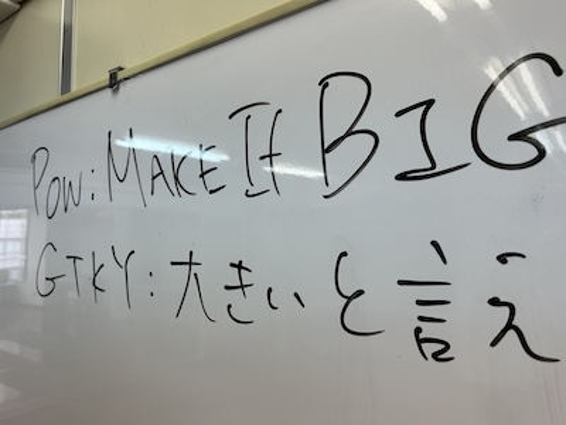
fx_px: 425
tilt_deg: +4.1
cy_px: 212
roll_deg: +0.4
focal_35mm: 26
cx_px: 283
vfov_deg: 53.1
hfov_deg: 67.3
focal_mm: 5.7
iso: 40
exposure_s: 1/157
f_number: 1.5
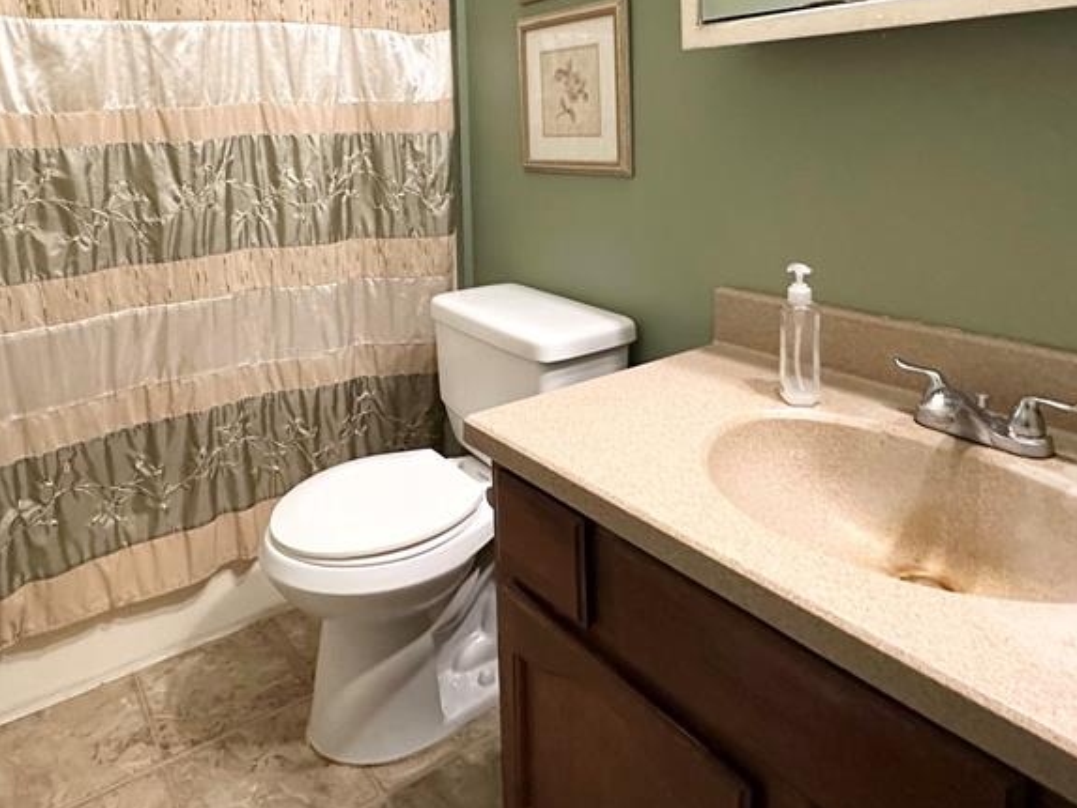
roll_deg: +1.3
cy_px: 195
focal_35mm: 25
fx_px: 778
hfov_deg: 69.2
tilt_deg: -5.1
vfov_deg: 52.3
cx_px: 479
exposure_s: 1/60
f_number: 2.2
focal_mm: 2.22
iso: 800
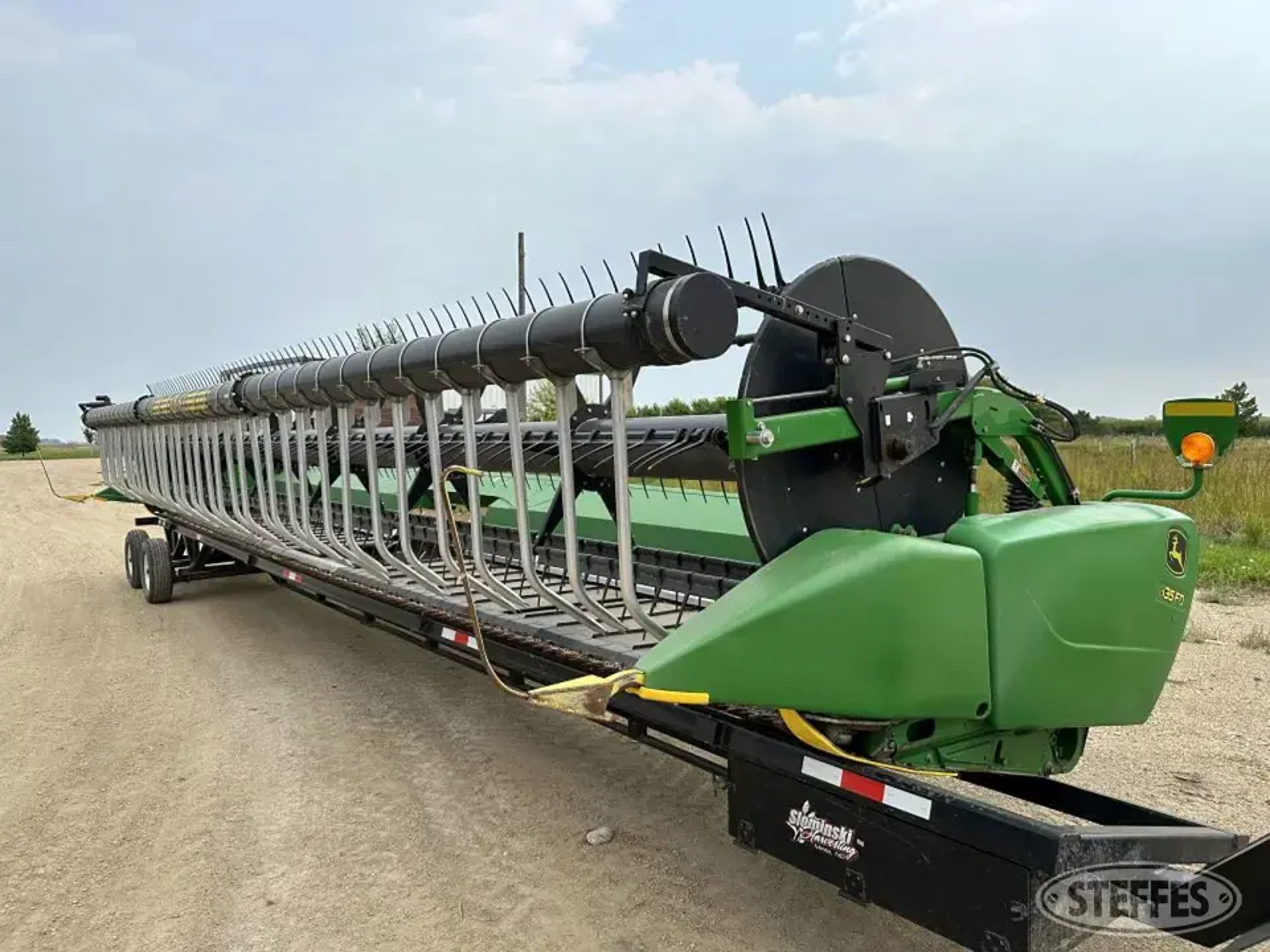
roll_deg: +0.0
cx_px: 635
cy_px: 476
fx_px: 881
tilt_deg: -2.6
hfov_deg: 71.6
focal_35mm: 24
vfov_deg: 56.8
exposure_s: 1/4184
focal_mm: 6.86
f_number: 1.78
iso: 80
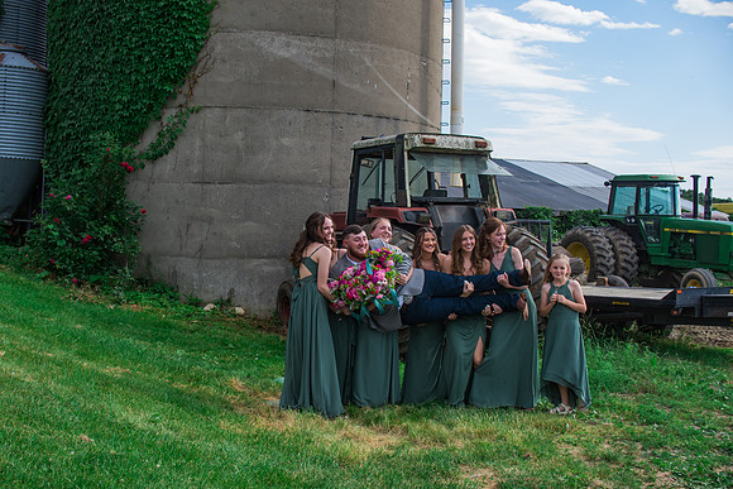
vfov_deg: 30.9
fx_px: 885
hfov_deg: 44.9
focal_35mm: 43
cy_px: 269
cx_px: 330
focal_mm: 35
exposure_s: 1/320
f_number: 7.1
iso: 250
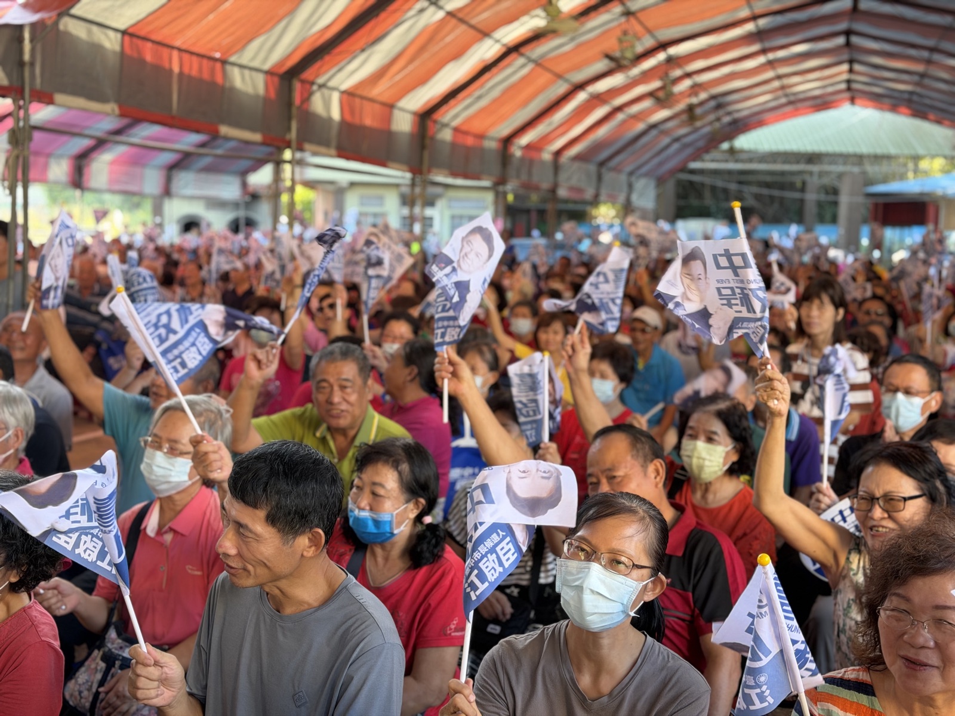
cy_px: 358
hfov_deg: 39.7
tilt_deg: -7.3
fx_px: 1324
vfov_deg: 30.3
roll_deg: -1.4
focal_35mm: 48
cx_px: 478
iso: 80
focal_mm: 6.76
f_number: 1.78
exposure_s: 1/121
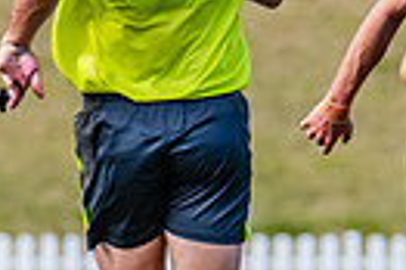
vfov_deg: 0.6
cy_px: 116
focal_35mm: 2314
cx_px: -383
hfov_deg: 0.9
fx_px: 26064
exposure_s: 1/1600
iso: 800
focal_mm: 420
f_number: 7.1
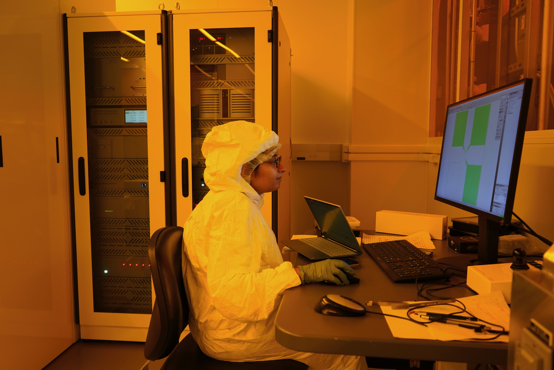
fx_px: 431
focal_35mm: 28
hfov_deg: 65.5
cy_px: 185
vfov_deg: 46.4
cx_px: 277
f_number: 4
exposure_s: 1/160
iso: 1600
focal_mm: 28
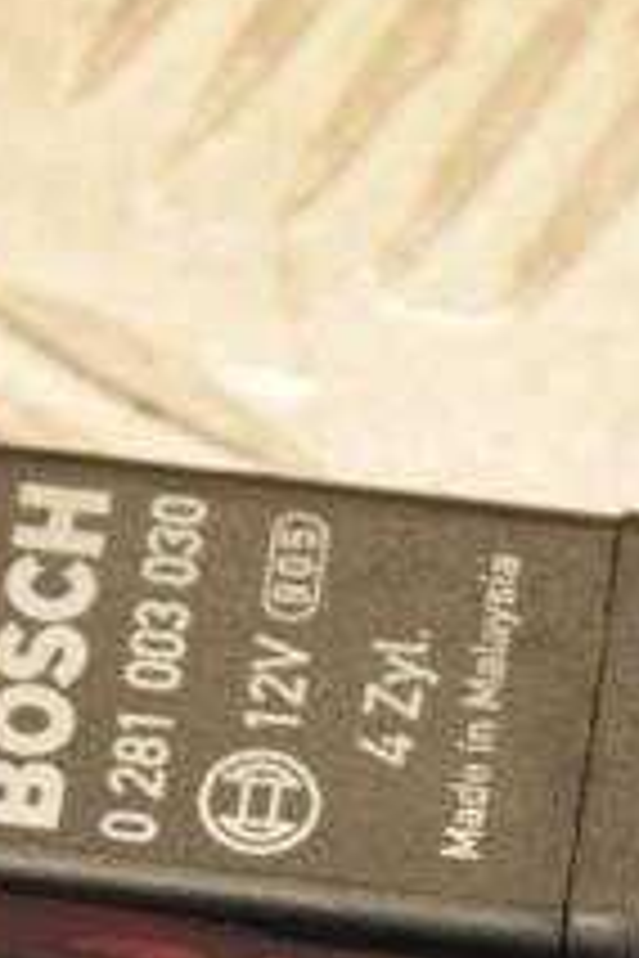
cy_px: 864
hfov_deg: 3.1
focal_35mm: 444
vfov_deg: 4.6
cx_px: 351
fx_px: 11832
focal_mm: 105
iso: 800
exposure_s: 1/200
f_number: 6.3
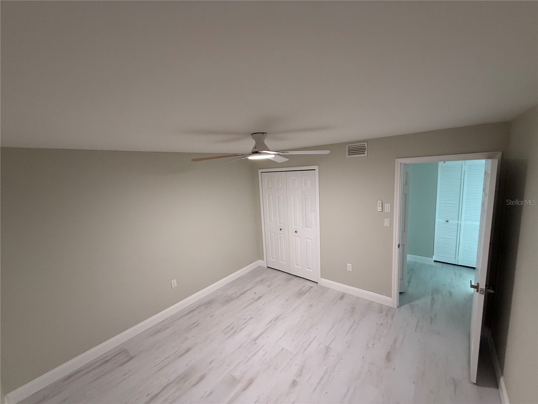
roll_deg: +3.6
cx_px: 269
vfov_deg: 85.7
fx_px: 218
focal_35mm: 14
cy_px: 202
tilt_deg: -7.0
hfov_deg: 102.1
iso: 320
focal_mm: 2.22
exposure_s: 1/99
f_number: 2.2
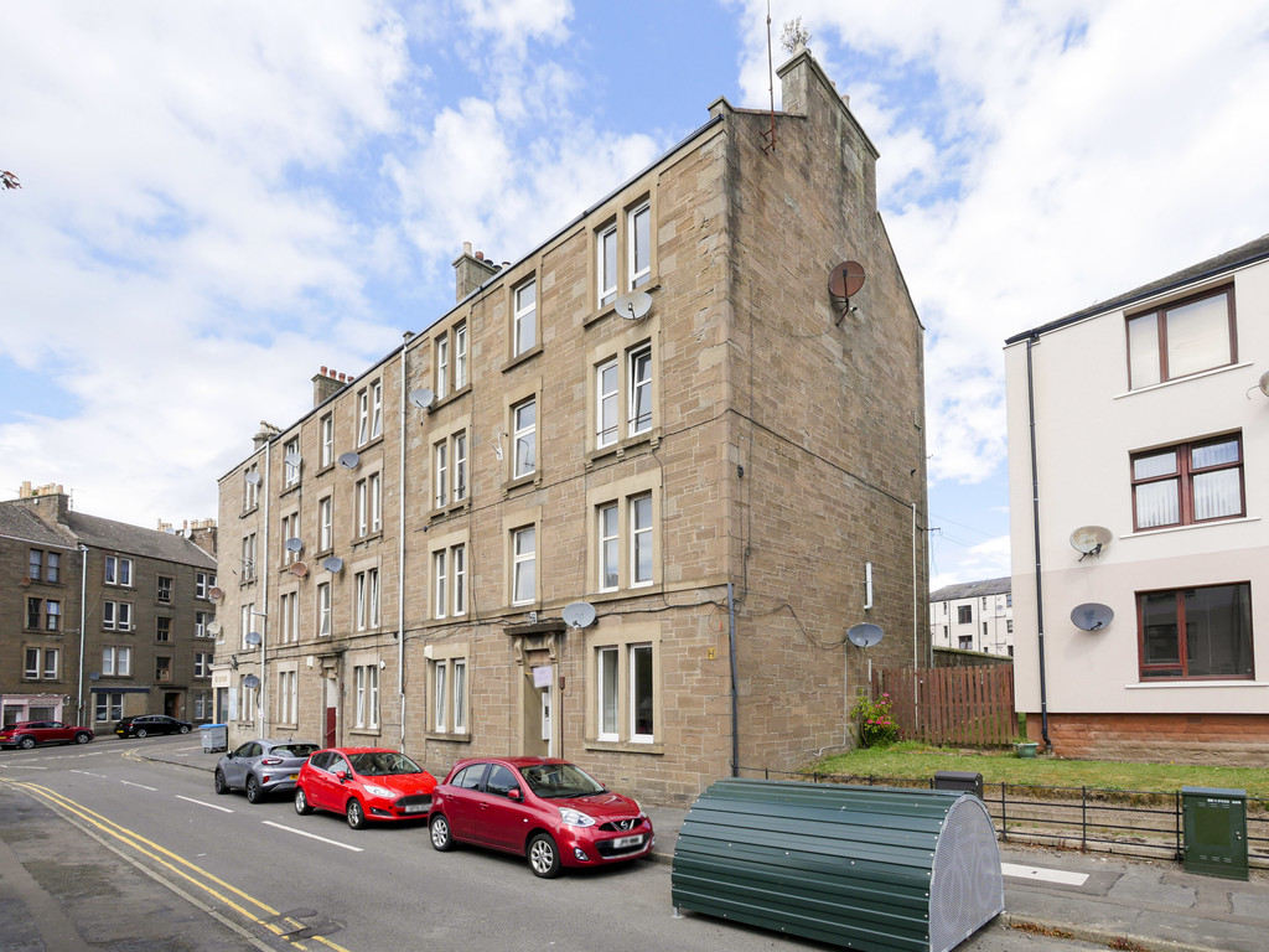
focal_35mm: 14
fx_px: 513
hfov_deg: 102.1
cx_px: 634
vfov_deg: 85.7
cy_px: 476
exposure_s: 1/320
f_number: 7.1
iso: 200
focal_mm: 7
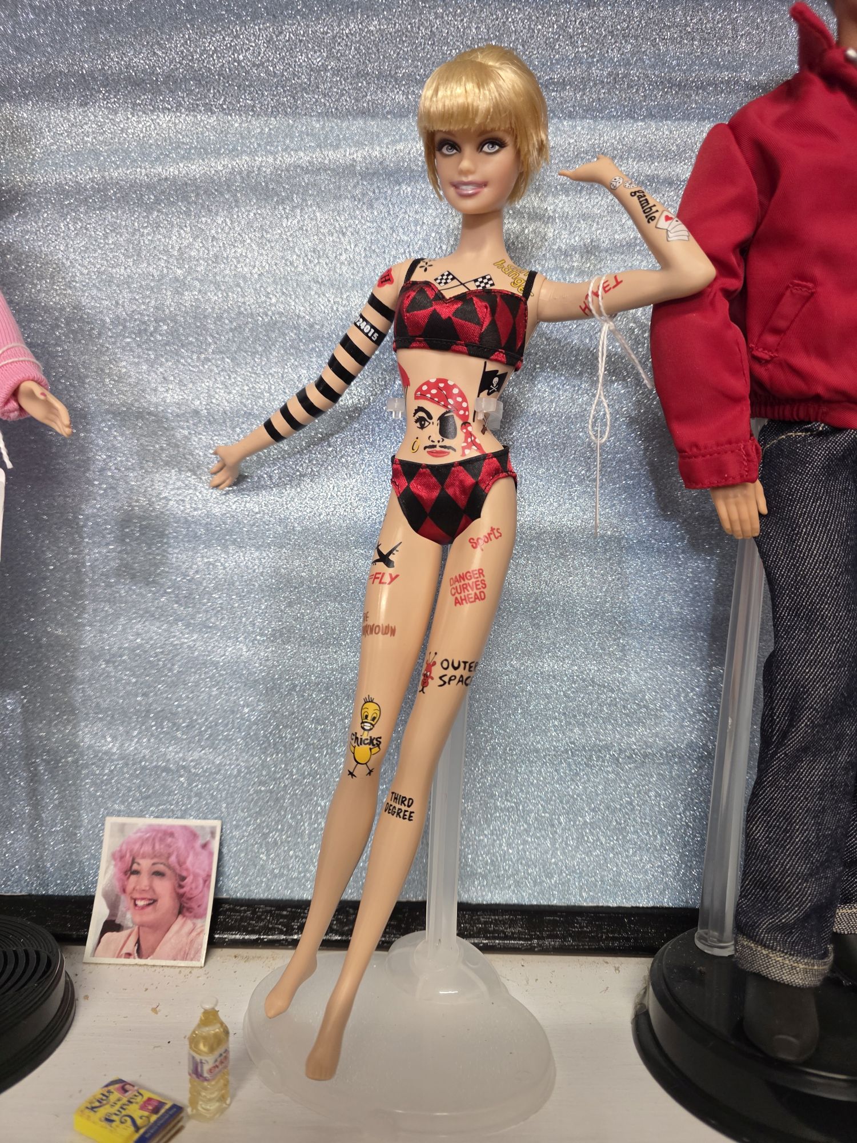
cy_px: 572
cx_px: 428
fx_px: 759
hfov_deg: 58.9
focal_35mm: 23
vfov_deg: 73.9
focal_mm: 6.3
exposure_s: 1/100
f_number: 1.7
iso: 640
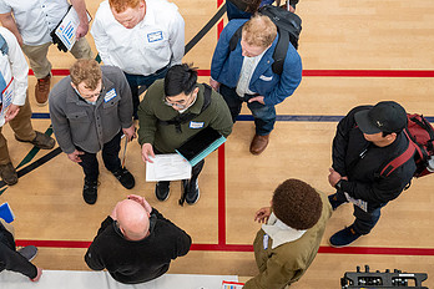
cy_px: 120
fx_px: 844
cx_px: 112
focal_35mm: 70
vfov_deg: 19.4
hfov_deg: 28.4
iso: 3200
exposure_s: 1/800
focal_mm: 42
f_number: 2.8
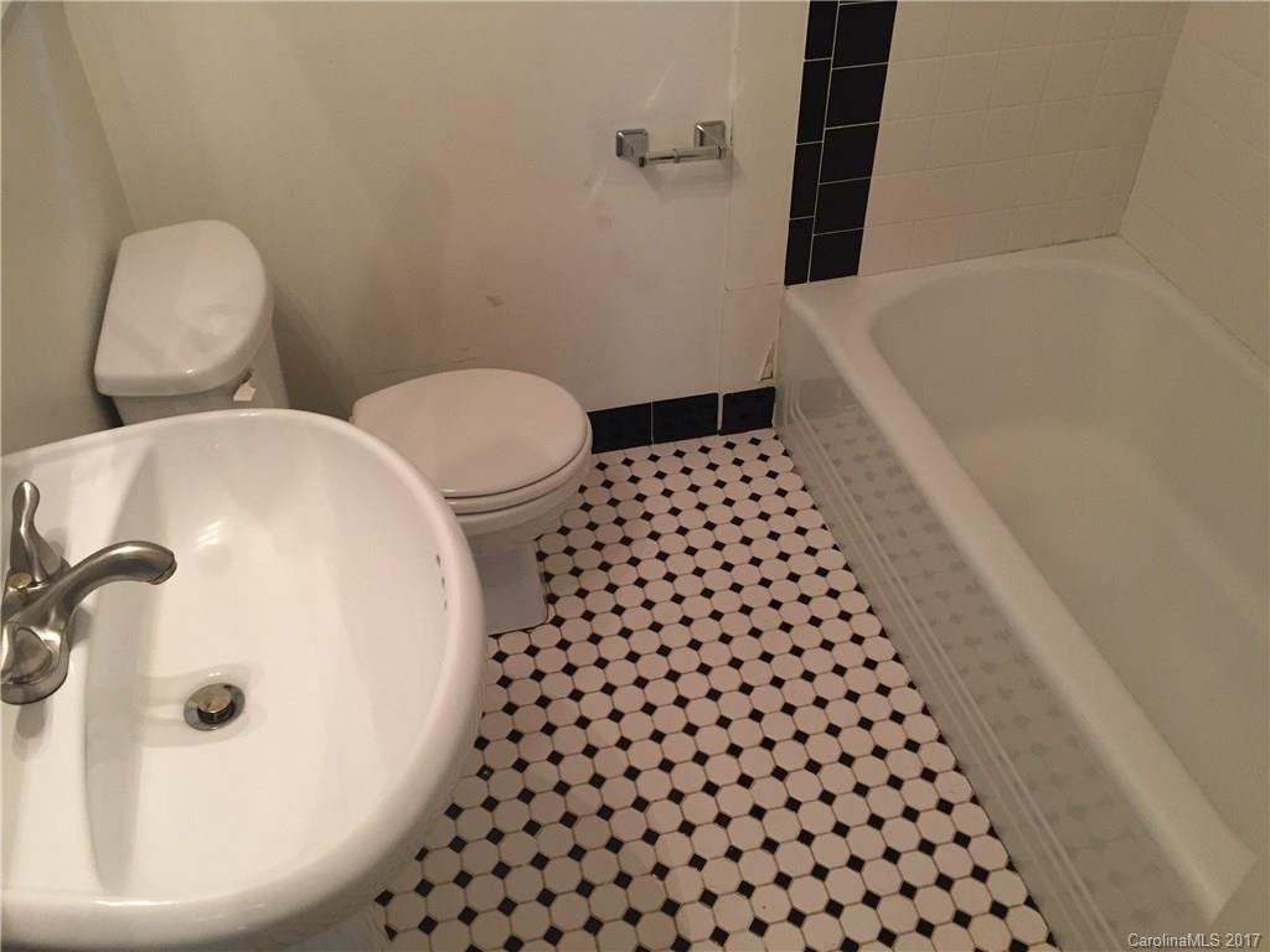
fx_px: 1064
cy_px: 476
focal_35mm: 29
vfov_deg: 48.2
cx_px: 635
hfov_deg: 61.7
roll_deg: +1.1
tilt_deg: -42.7
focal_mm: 4.15
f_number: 2.2
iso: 100
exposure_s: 1/30
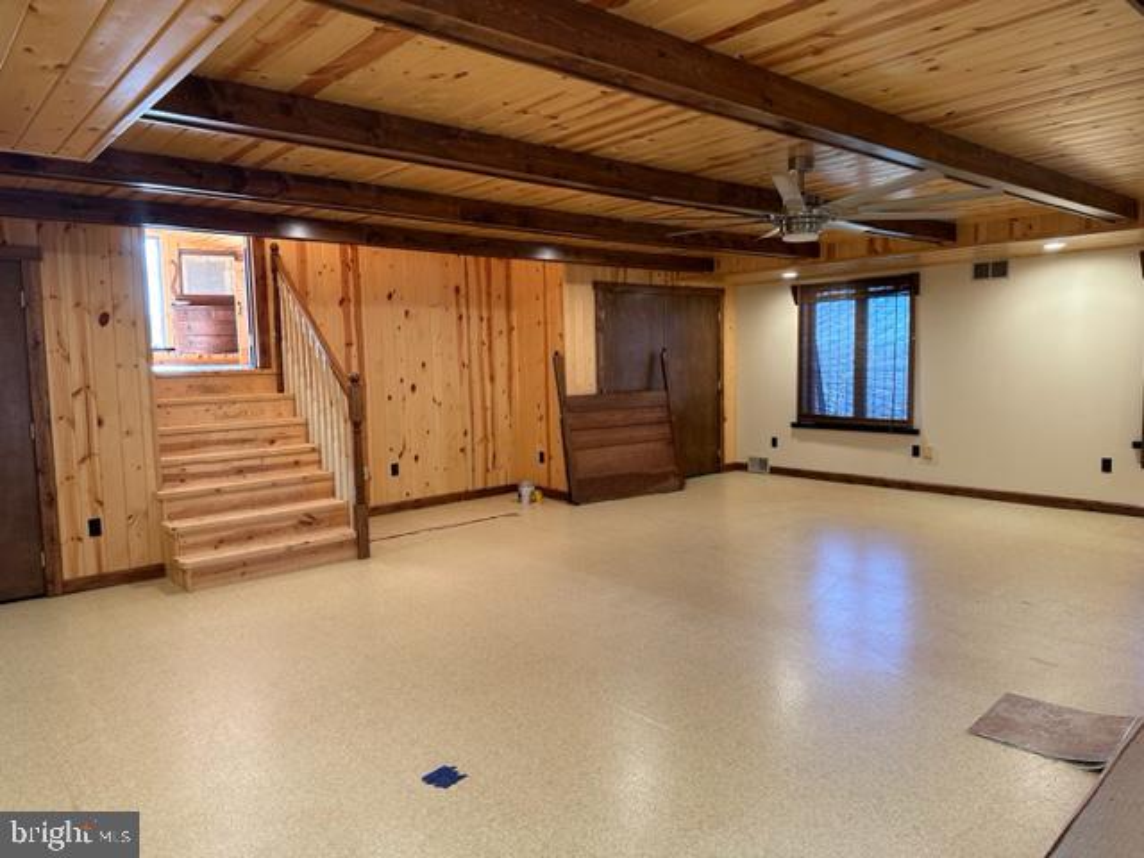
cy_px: 429
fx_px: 793
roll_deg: +0.6
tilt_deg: -5.0
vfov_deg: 56.8
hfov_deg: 71.6
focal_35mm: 24
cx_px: 572
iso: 160
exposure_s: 1/60
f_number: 1.78
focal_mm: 6.86
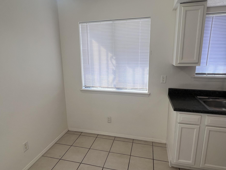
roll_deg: +0.0
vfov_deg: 63.4
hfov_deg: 79.0
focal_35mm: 21
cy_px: 85
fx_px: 137
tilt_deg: -13.1
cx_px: 110
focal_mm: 1.57
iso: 32
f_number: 1.8
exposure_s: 1/120
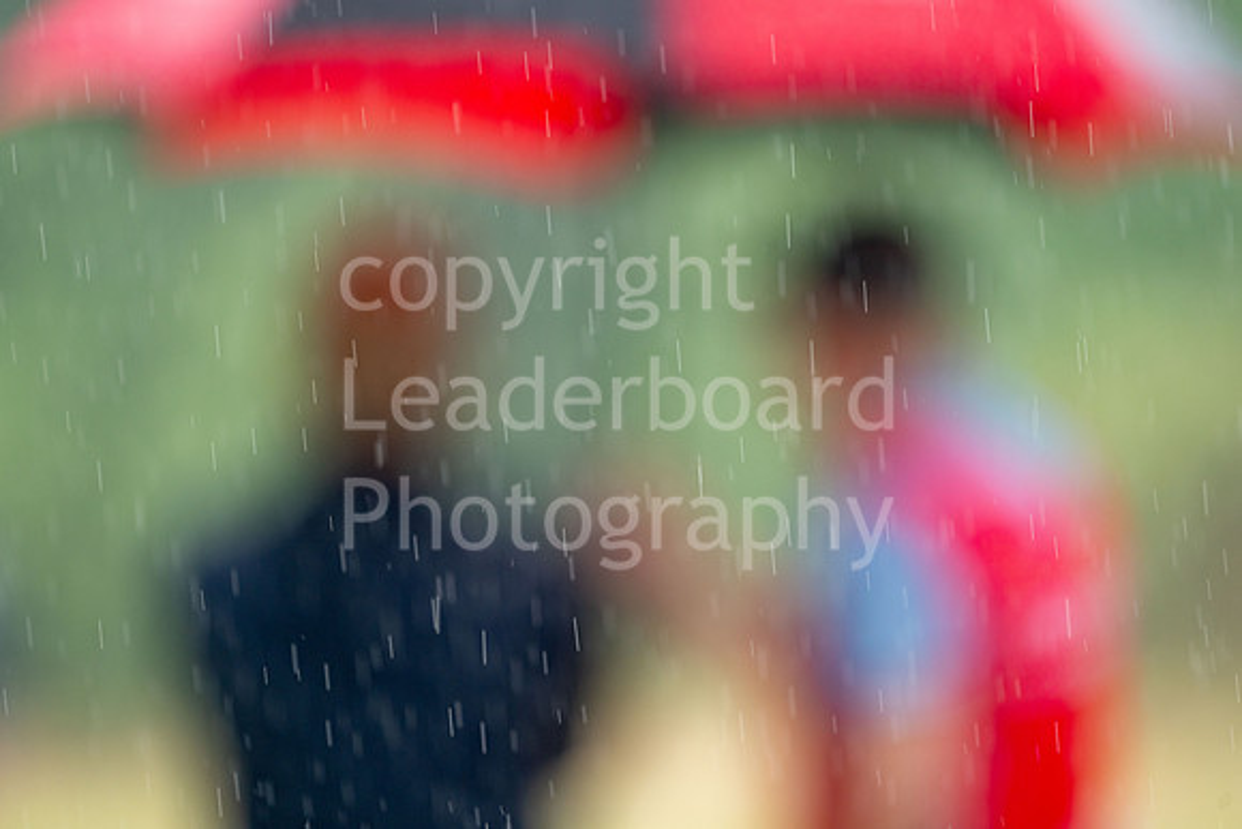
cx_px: 621
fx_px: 10352
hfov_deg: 6.9
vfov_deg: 4.6
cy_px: 414
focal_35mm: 300
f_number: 4
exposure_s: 1/320
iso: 320
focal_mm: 300
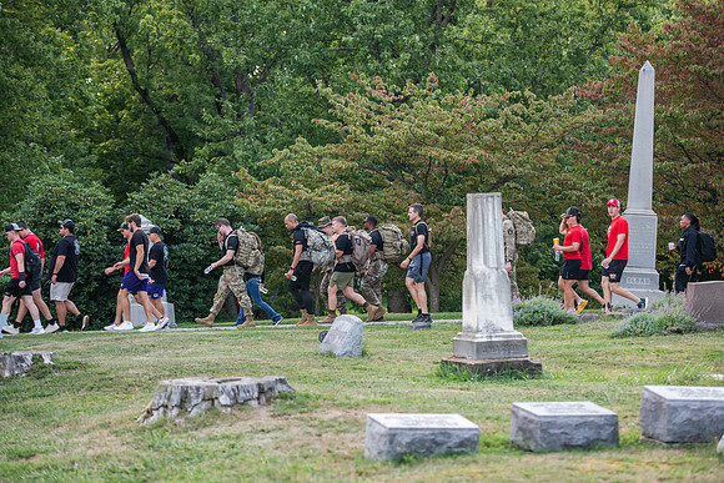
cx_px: 362
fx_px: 2011
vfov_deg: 13.7
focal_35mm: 100
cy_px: 242
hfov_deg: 20.4
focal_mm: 100
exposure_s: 1/500
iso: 320
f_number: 3.5
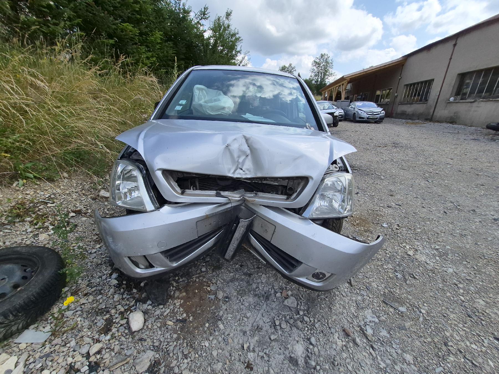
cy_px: 187
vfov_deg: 89.9
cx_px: 250
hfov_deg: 106.2
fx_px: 187
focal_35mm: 13
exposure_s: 1/2500
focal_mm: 1.74
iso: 40
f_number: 2.2
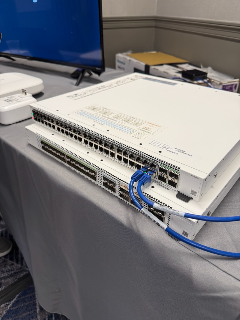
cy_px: 160
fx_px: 222
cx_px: 120
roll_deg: +0.0
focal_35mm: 24
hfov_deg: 56.8
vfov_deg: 71.6
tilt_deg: -34.5
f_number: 1.78
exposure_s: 1/120
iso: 160
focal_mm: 6.76
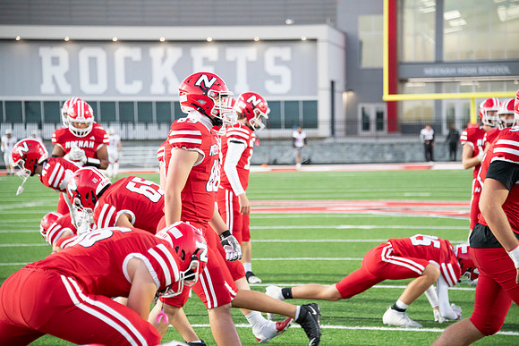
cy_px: 173
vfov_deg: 8.1
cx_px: 260
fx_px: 2451
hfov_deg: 12.1
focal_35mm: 170
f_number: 5.6
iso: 8000
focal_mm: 170
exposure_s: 1/400
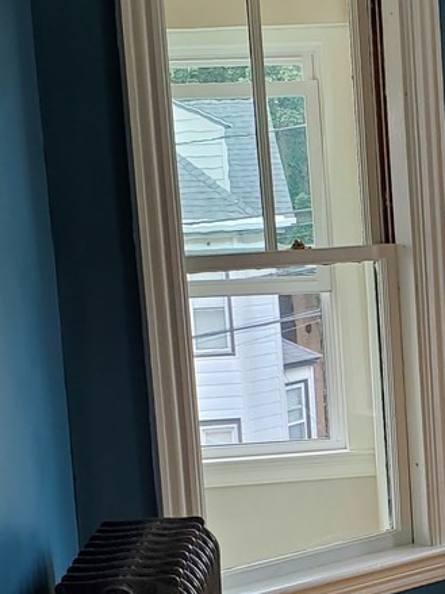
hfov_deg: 15.5
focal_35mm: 91
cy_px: 422
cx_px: 559
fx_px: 1561
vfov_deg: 21.4
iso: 50
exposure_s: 1/75
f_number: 2.4
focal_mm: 4.3
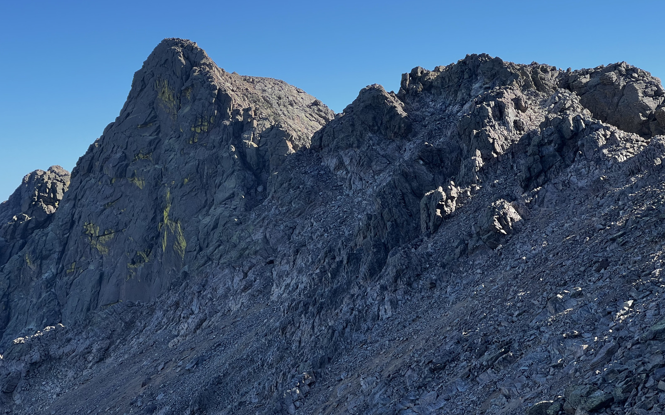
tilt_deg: +2.0
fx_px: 1486
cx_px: 332
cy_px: 177
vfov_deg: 15.9
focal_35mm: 82
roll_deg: -0.7
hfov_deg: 25.2
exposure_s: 1/442
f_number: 2.8
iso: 32
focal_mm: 9
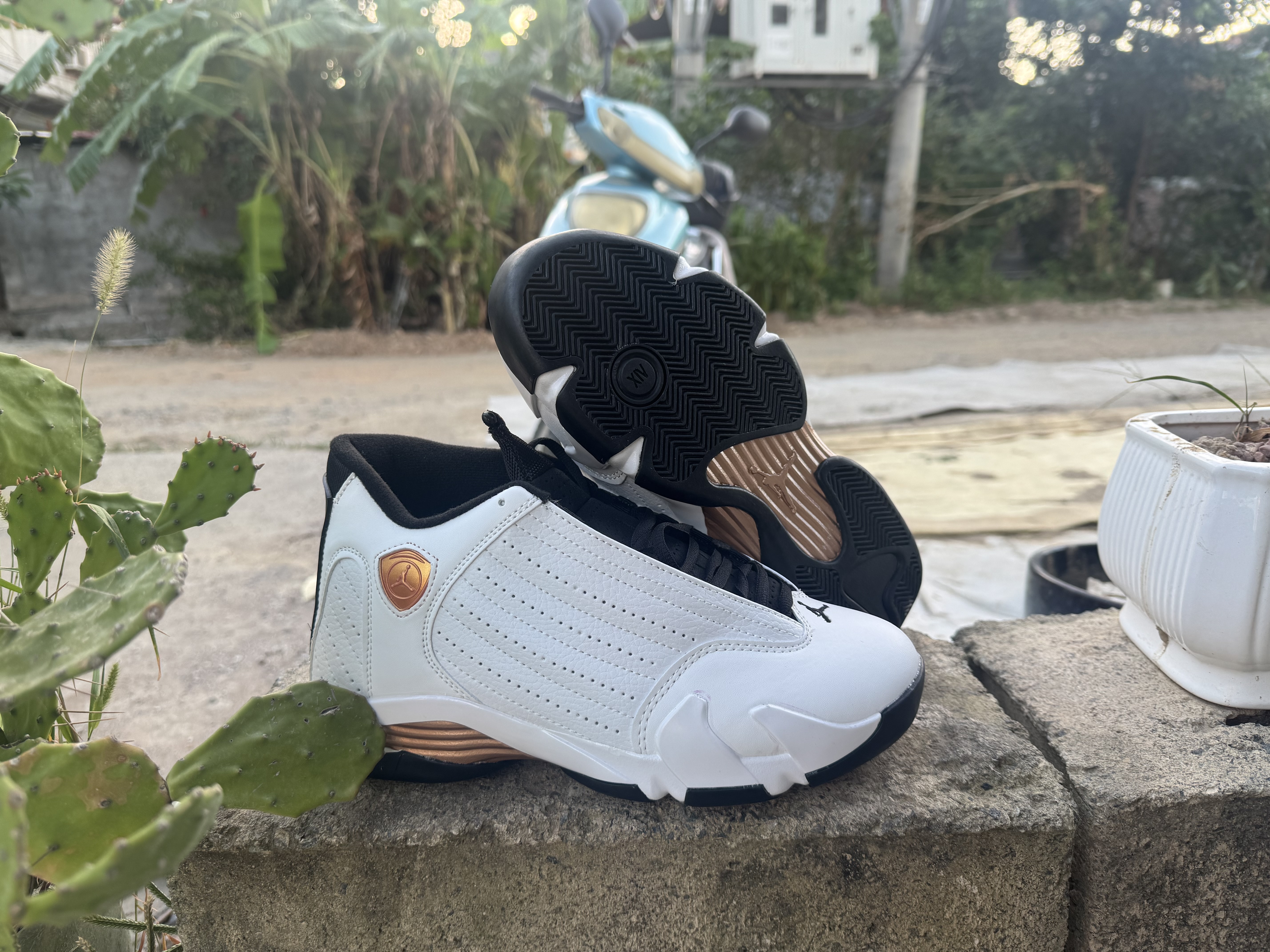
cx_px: 635
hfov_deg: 71.6
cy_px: 476
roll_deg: +2.3
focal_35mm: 24
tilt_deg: -14.3
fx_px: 881
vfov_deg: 56.8
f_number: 1.78
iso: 64
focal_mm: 6.76
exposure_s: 1/121
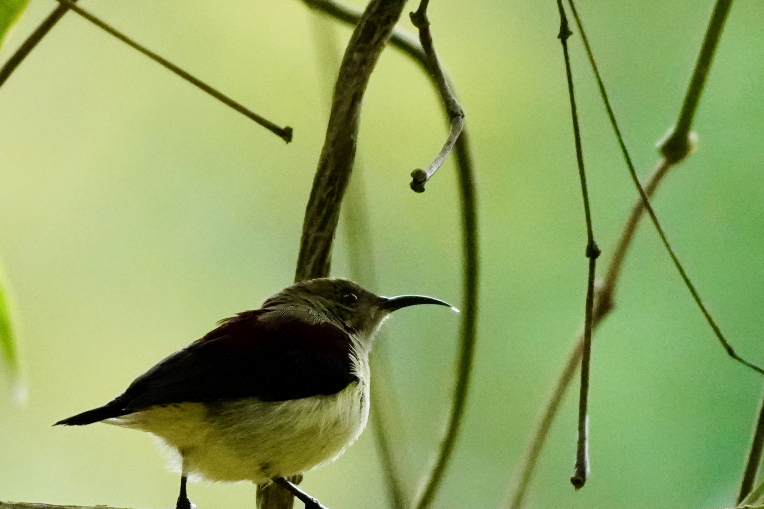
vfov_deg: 2.1
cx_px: 370
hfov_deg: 3.2
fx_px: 13730
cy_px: 284
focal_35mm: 647
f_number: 6.3
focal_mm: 350
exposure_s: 1/1000
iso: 6400
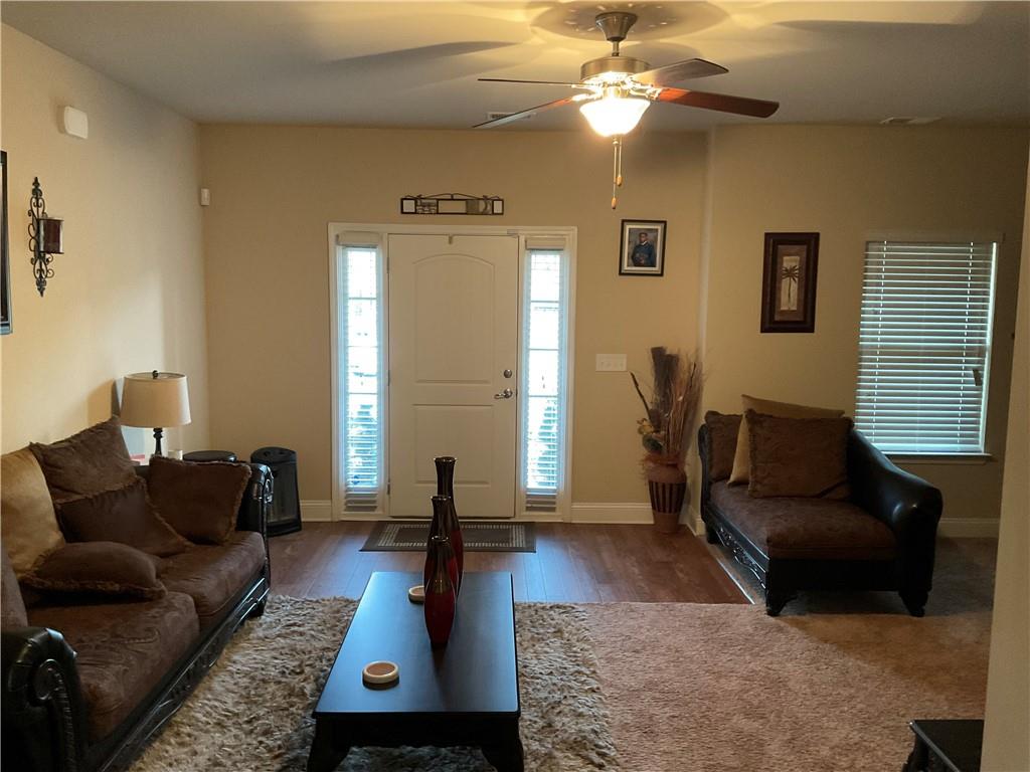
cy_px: 386
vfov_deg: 48.2
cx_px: 515
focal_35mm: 29
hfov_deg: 61.7
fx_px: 863
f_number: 1.8
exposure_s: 1/30
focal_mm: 3
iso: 320
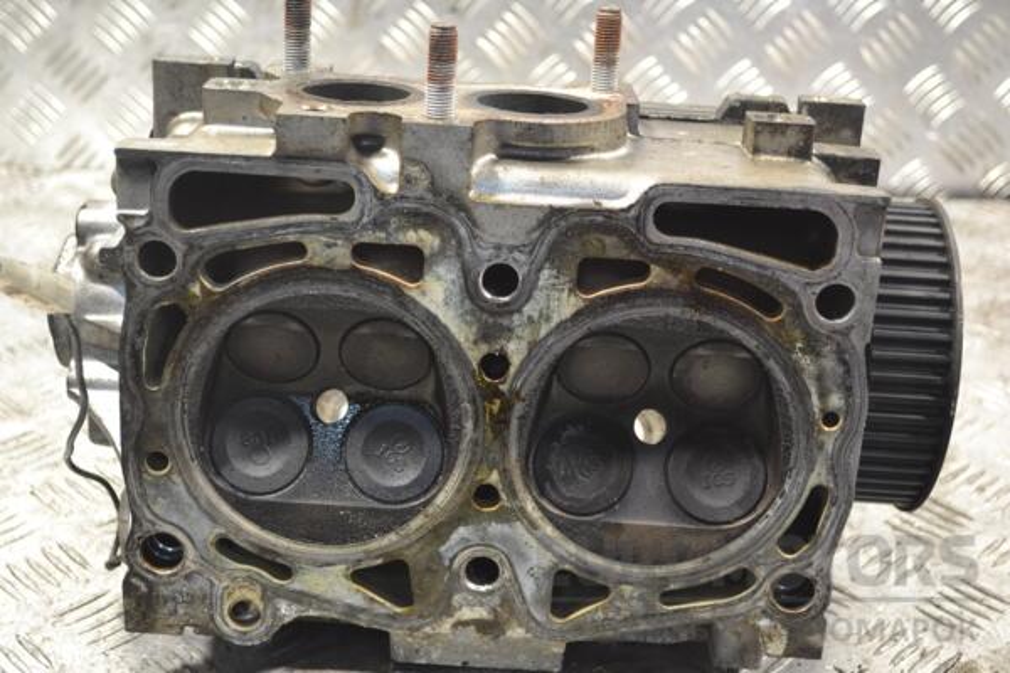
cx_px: 505
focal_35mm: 54
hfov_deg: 36.9
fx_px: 1515
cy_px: 336
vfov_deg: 25.1
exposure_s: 1/60
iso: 1000
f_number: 5
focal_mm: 36
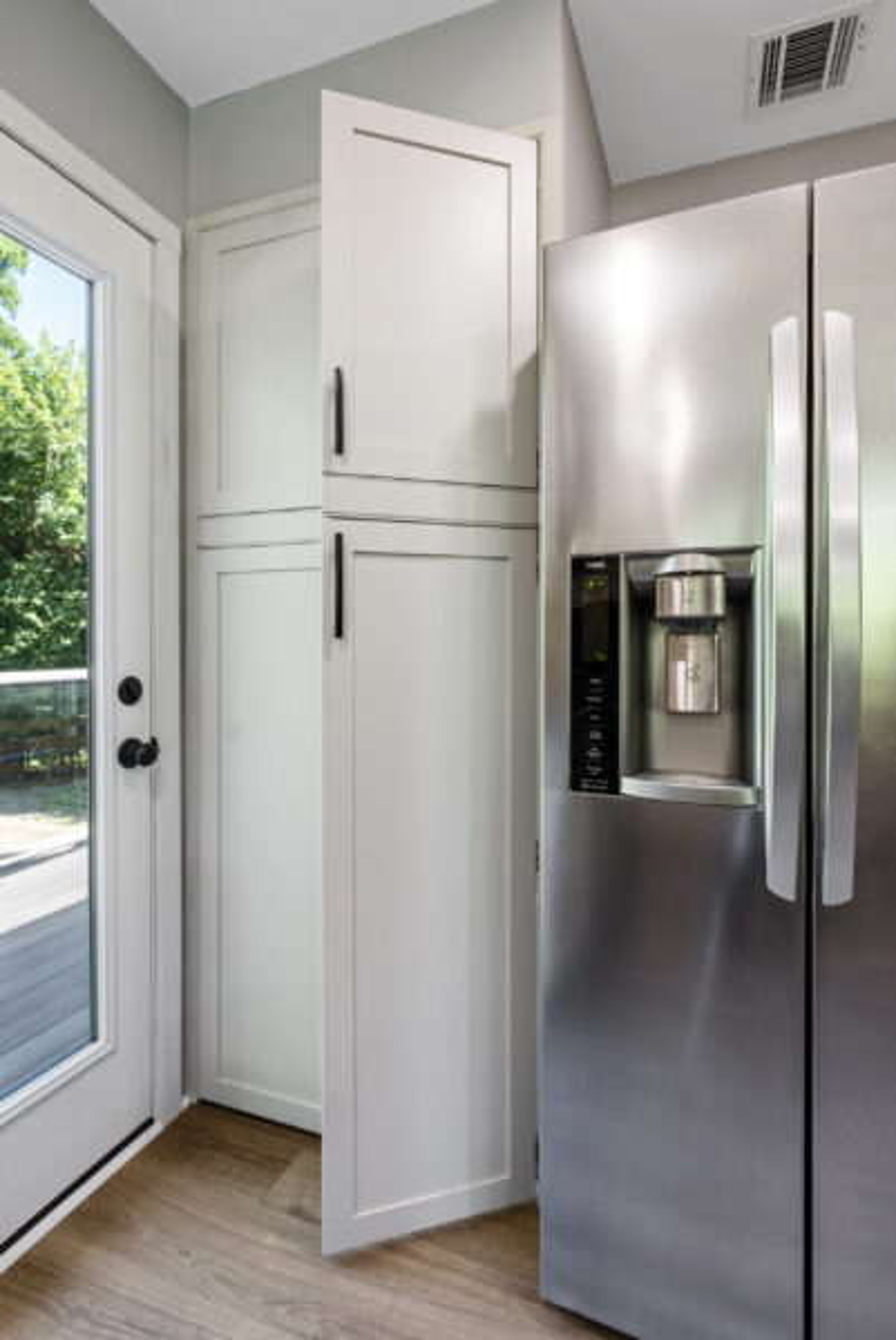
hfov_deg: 70.5
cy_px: 670
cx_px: 448
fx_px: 634
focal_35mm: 17
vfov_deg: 93.2
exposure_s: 1/13
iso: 640
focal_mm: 17
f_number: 8
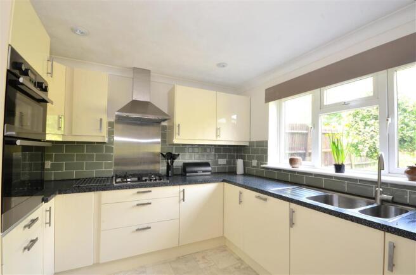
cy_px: 138
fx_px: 173
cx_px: 208
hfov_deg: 100.5
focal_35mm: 15
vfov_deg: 77.0
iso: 200
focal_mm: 10
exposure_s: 1/2
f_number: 11
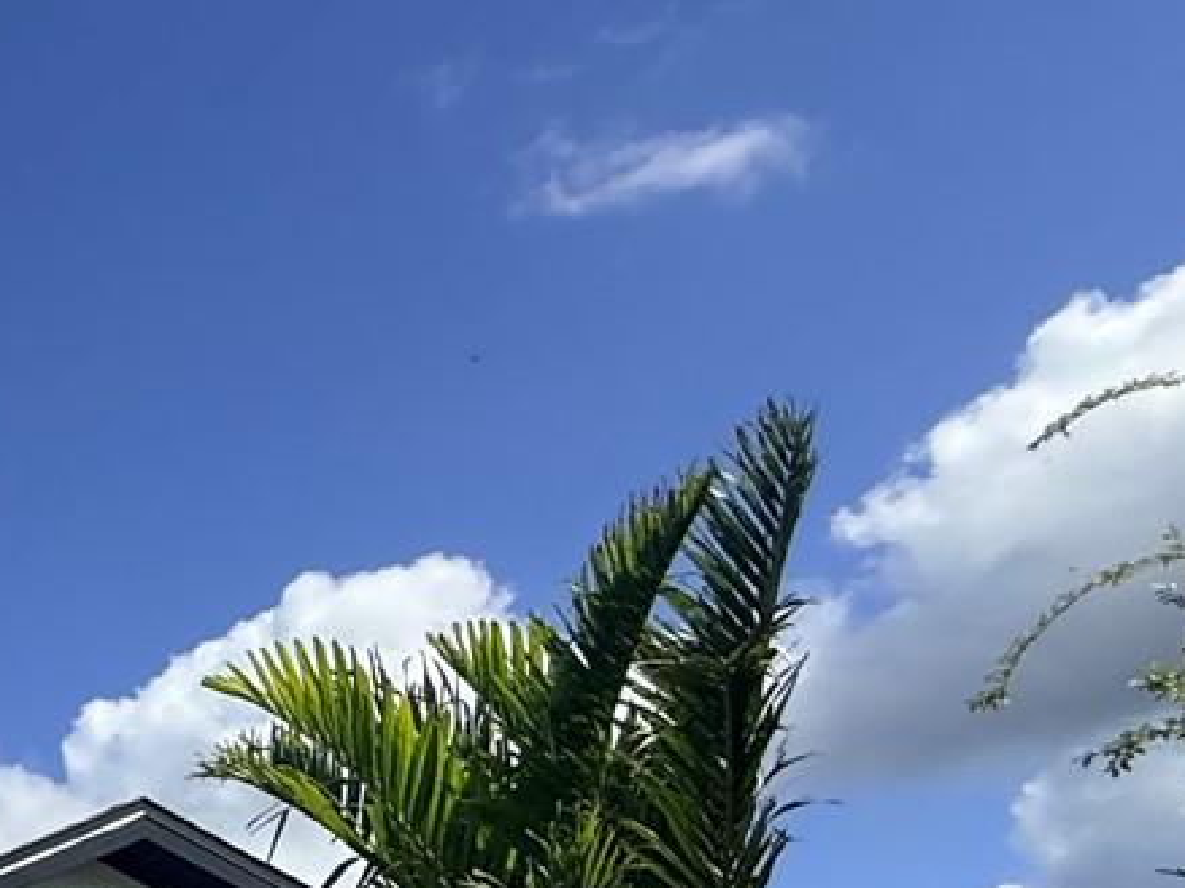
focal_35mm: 51
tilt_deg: +9.8
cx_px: -767
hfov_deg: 24.5
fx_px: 1745
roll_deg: +1.5
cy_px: 1101
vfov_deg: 25.3
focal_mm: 2.22
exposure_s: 1/3891
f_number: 2.2
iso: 50
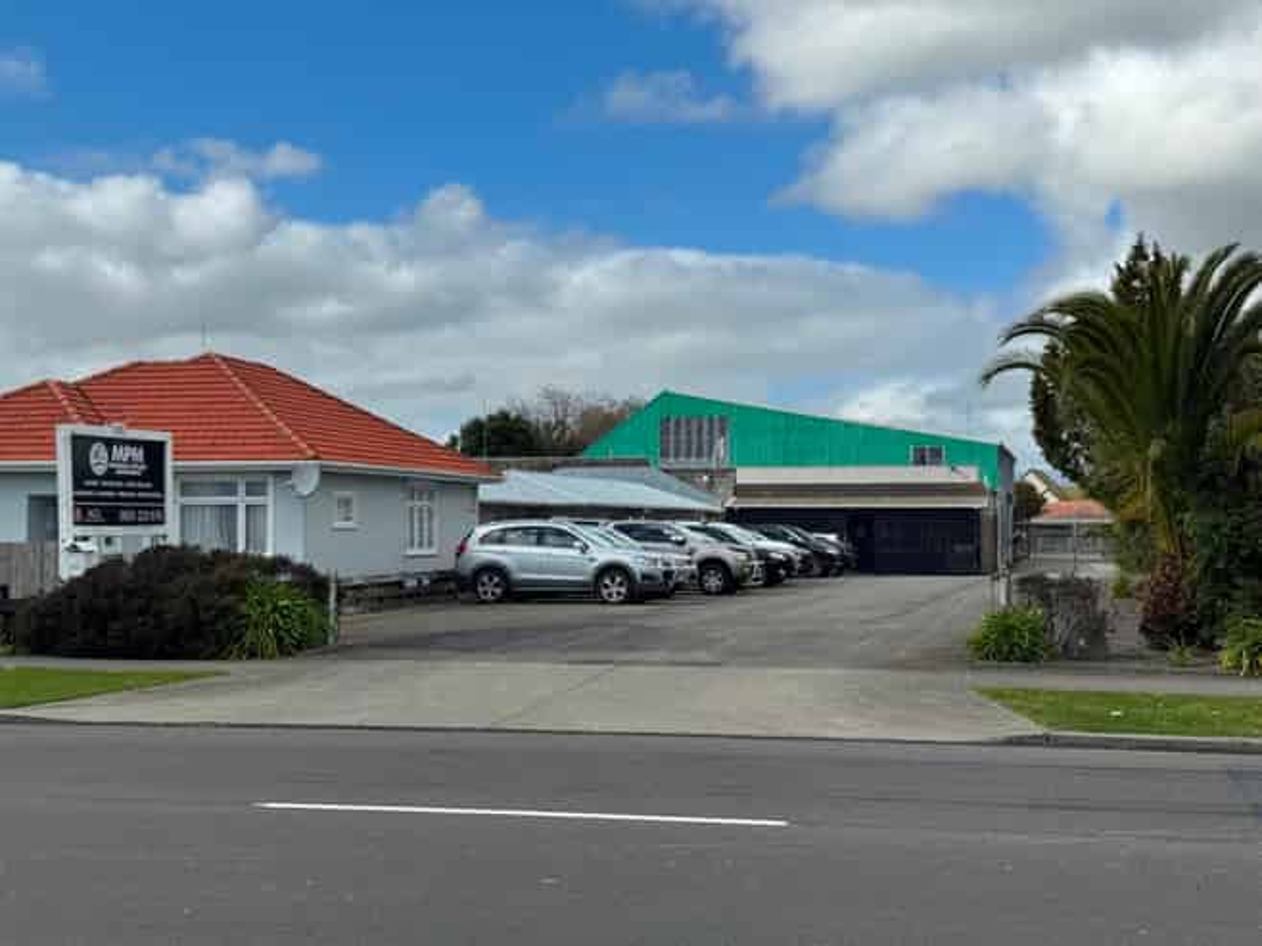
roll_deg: +0.3
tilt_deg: +2.1
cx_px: 631
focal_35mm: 48
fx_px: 1749
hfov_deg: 39.7
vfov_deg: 30.2
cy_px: 473
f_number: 1.78
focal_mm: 6.76
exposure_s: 1/6410
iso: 64
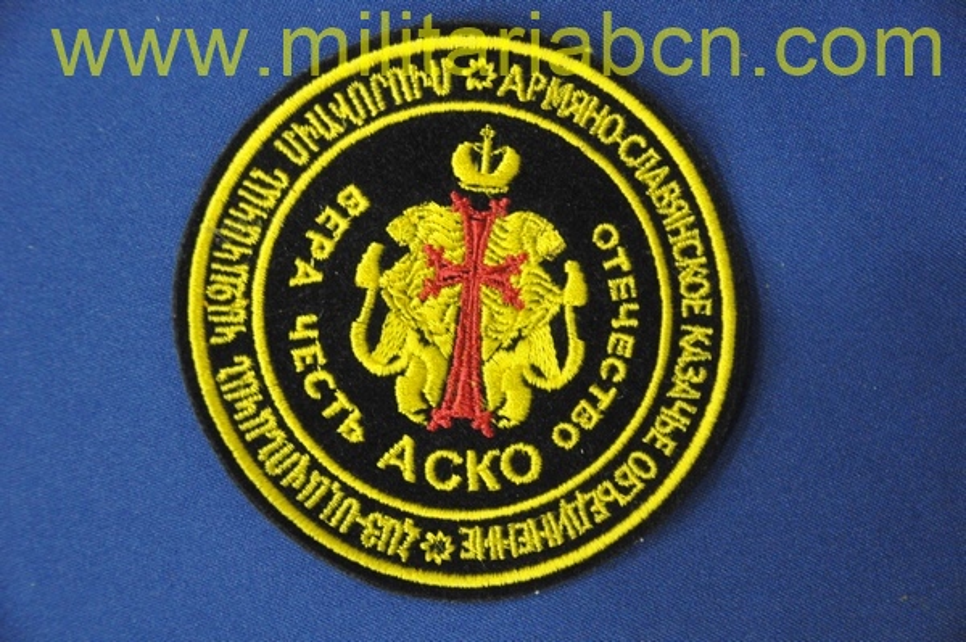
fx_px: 2614
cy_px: 321
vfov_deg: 14.0
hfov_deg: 20.9
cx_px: 483
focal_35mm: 98
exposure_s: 1/50
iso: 3200
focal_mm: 65
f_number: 5
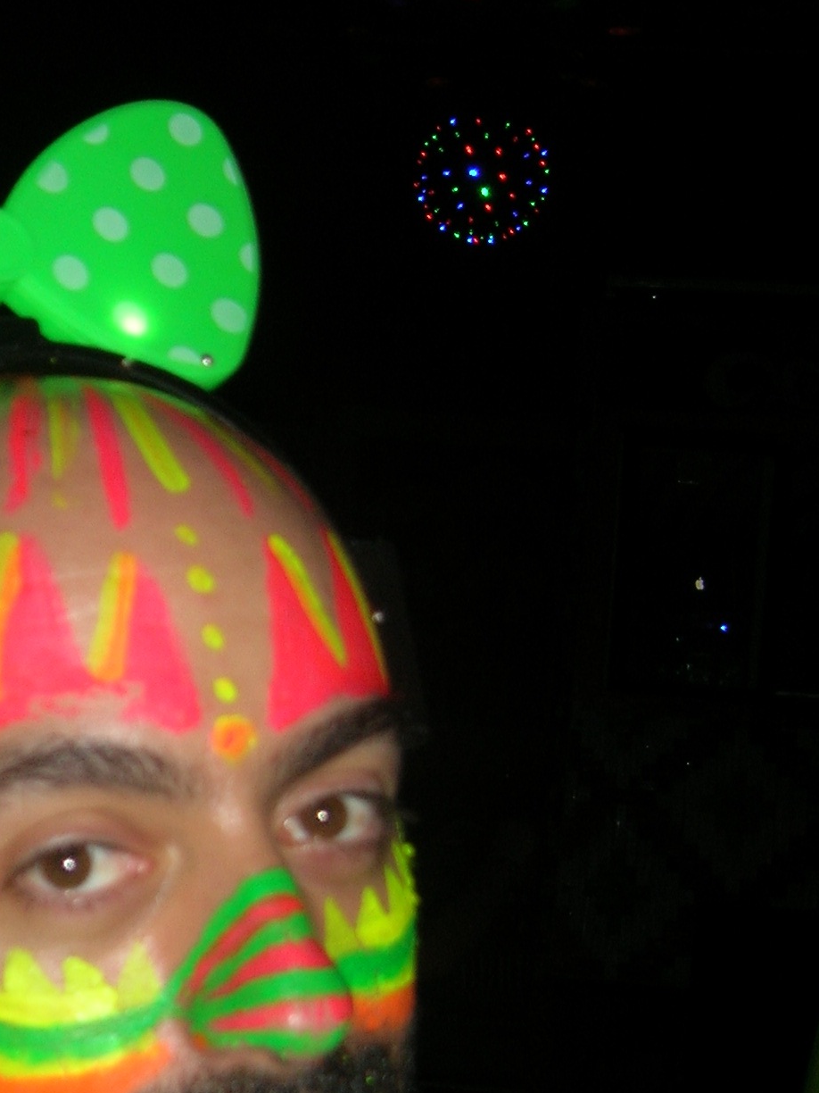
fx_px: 2271
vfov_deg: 26.9
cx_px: 38
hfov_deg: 19.9
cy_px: 741
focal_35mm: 72
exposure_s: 1/60.1
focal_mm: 5.7
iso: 50
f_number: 2.9
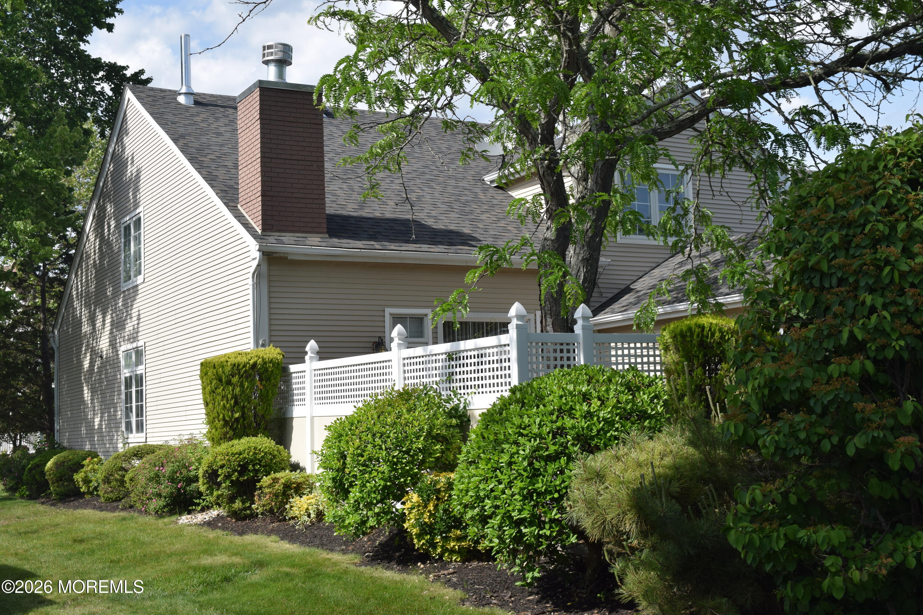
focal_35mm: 51
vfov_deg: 26.5
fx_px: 1307
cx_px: 462
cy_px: 308
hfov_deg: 38.9
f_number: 10
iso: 200
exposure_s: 1/400
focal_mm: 34
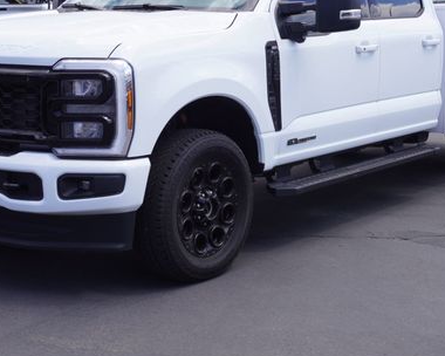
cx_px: 217
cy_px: 136
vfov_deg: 22.2
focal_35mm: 69
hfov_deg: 27.6
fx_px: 906
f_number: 9
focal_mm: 29
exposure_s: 1/100
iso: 100
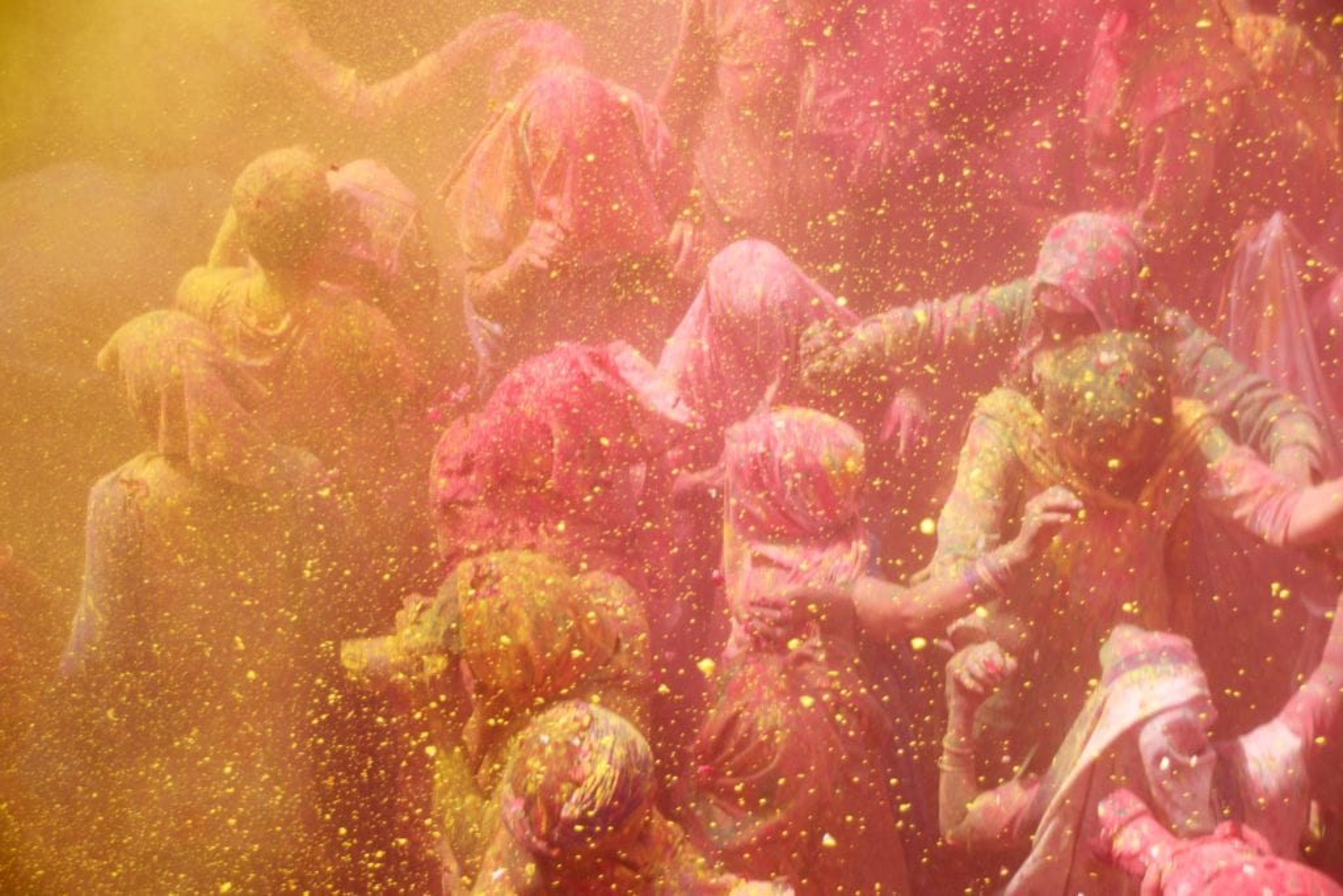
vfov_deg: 14.7
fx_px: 3470
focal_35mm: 93
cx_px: 672
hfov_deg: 21.9
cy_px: 448
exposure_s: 1/500
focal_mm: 62
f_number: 5.3
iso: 200
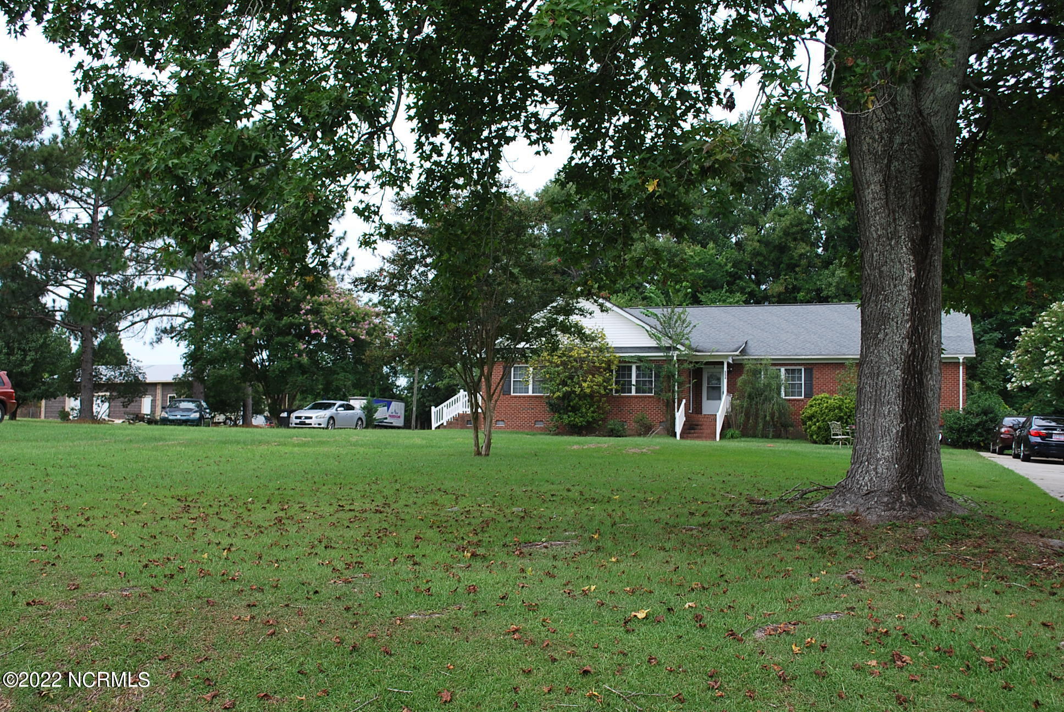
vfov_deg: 34.3
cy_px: 356
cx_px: 532
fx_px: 1154
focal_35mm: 39
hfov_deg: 49.5
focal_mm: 26
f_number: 6.3
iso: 100
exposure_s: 1/160
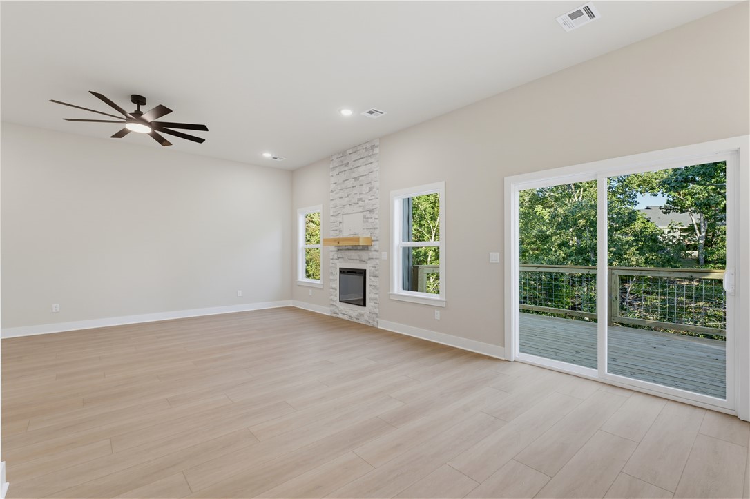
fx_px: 339
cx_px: 375
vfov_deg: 72.7
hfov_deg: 95.7
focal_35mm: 16
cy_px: 250
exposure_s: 1.3
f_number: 9
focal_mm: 16.3
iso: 100
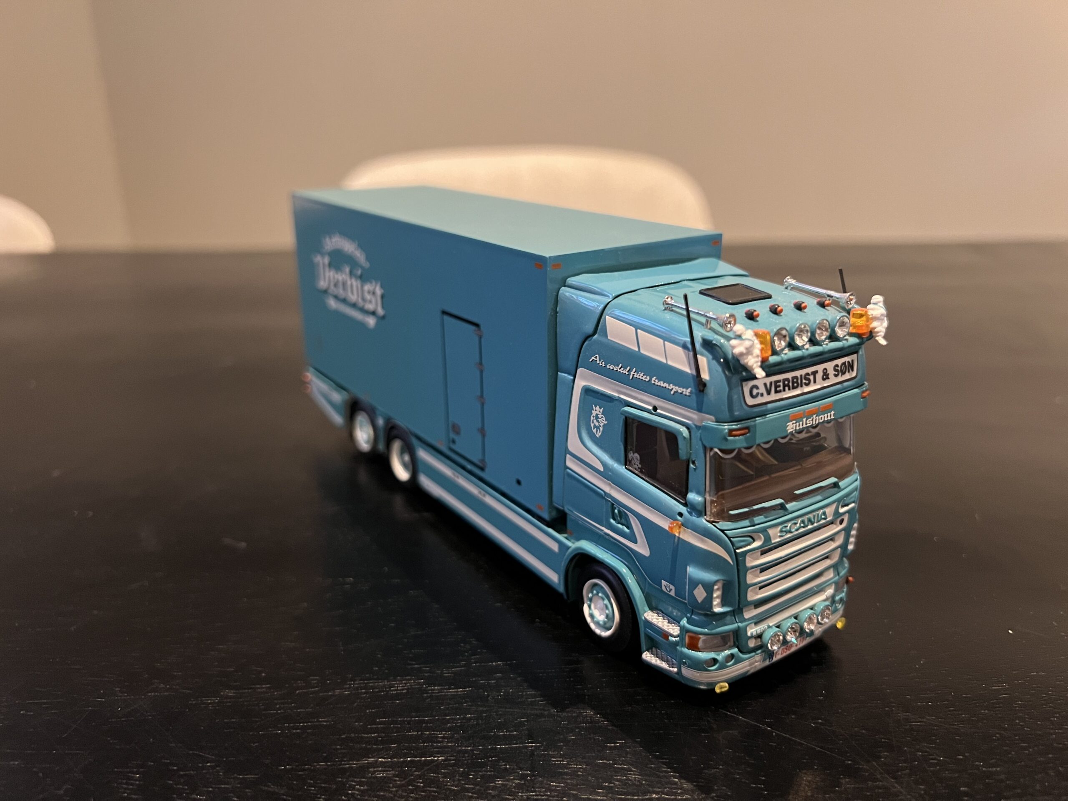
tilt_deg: -19.9
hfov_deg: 67.3
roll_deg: +1.3
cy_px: 400
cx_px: 534
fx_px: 802
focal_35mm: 26
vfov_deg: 53.1
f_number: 1.5
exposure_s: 1/40
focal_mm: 5.7
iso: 640
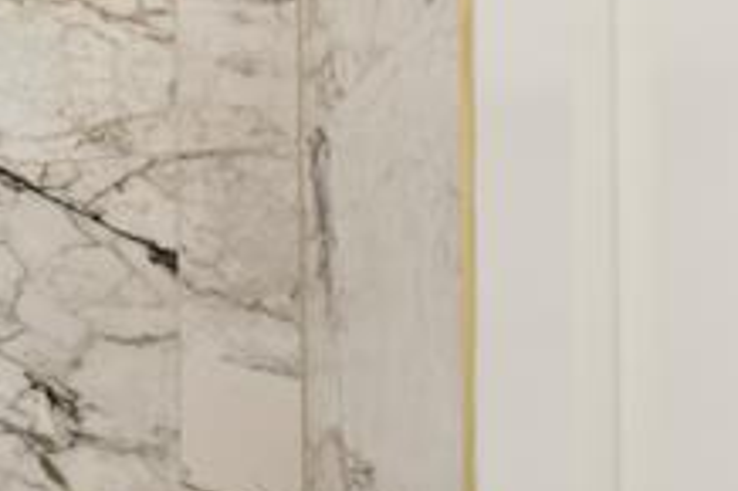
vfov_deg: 17.5
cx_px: -680
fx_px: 1536
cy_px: 555
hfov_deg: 18.8
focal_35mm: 75
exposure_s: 1/6
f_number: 8
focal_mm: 16
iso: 100
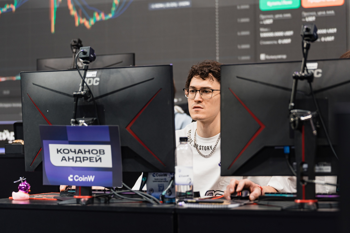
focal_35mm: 94
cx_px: 175
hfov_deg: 21.7
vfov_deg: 14.6
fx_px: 914
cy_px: 116
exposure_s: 1/160
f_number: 2.8
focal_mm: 94
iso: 200
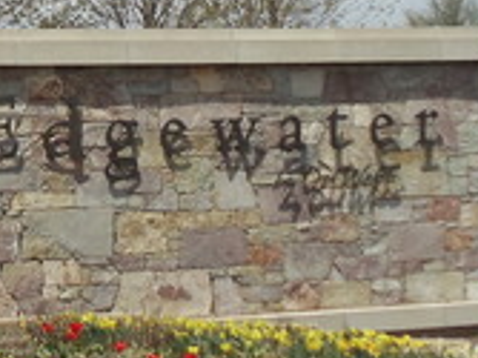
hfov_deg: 11.4
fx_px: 2332
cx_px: -123
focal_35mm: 169
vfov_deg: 8.7
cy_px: 6
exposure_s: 1/500
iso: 100
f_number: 7.1
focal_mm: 6
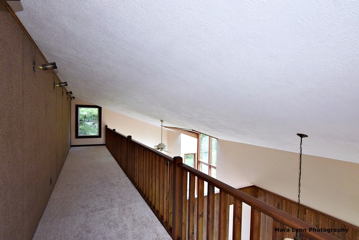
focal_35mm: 17
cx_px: 180
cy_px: 120
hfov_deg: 92.4
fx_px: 172
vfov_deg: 69.7
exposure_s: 1/125
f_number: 5.6
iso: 720
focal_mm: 11.5
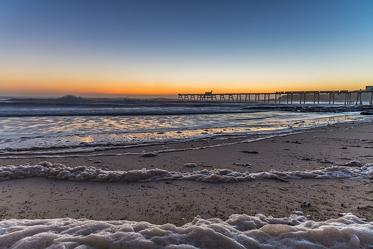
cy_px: 124
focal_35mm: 24
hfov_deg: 72.9
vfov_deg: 52.5
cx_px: 186
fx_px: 253
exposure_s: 1.3
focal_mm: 24
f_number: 6.3
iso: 320
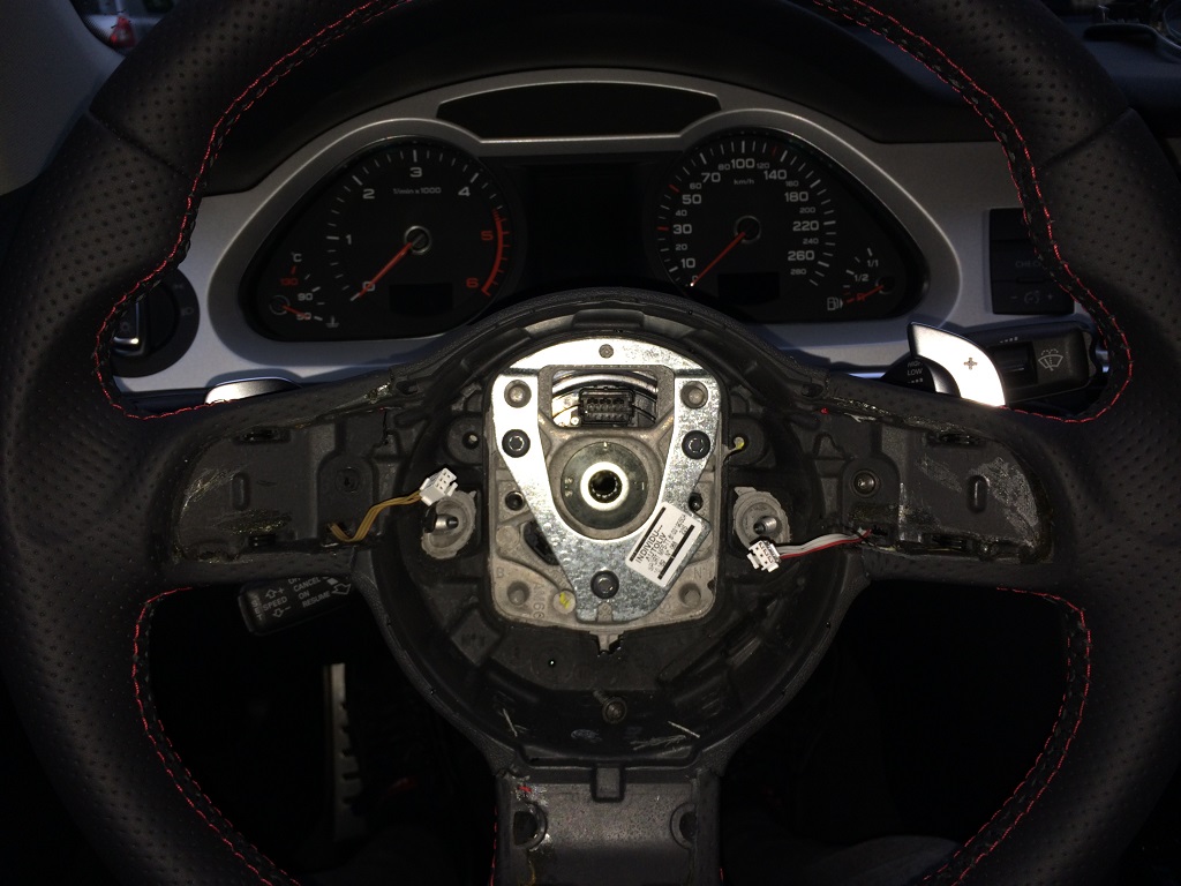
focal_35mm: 30
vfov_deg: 46.8
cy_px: 443
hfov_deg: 60.0
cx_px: 590
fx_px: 1024
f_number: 2.2
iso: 32
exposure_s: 1/49
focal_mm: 4.12
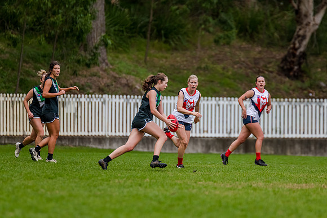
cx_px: 178
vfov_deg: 2.6
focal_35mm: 526
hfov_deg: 3.9
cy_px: 92
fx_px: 4783
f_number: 4.5
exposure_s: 1/1600
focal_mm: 420
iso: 800
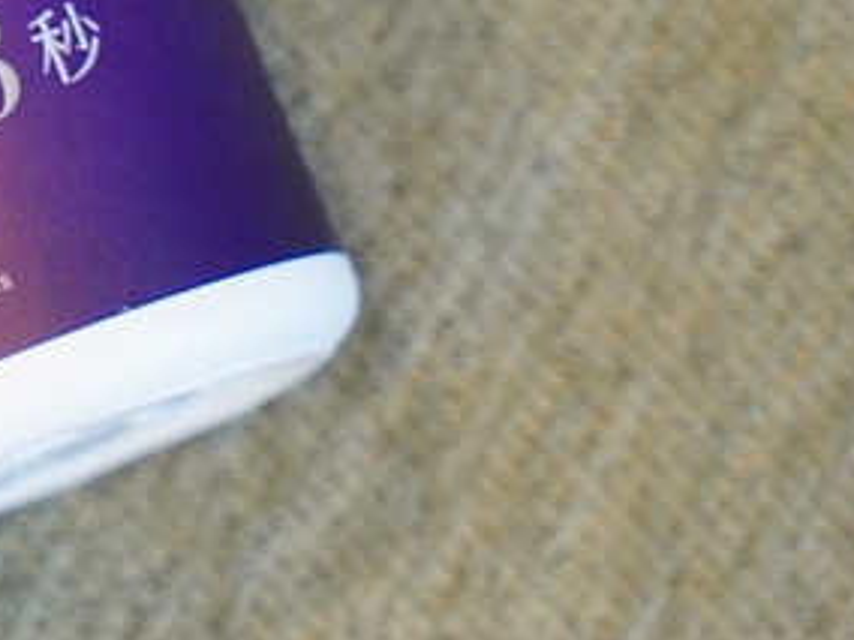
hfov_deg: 8.1
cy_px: 38
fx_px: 5847
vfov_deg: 6.3
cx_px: -634
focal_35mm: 237
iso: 1600
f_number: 6.3
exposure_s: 1/40
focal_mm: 70
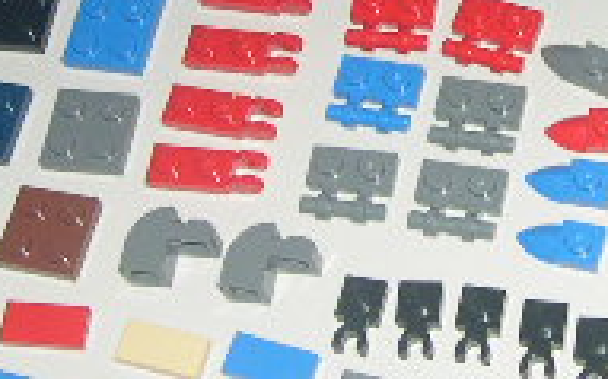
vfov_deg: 9.6
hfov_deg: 15.3
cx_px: 538
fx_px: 2235
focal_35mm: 135
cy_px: -54
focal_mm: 8
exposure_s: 1/60
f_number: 2.8
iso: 100
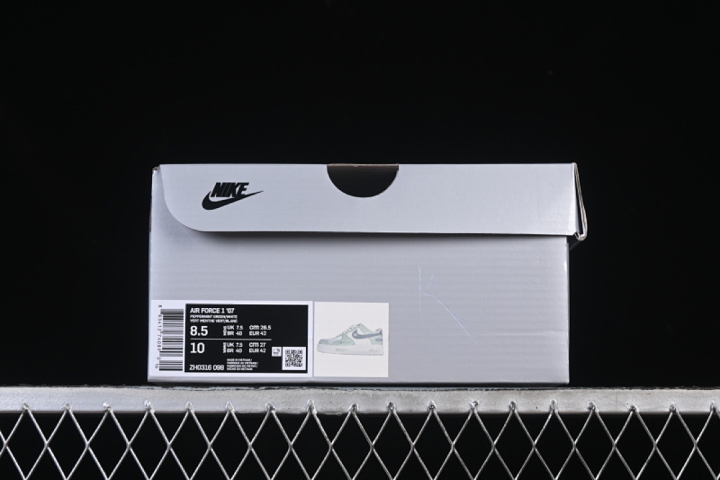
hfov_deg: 27.0
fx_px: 1500
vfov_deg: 18.2
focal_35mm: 75
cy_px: 240
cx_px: 360
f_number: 8
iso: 160
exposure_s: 1/80
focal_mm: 50
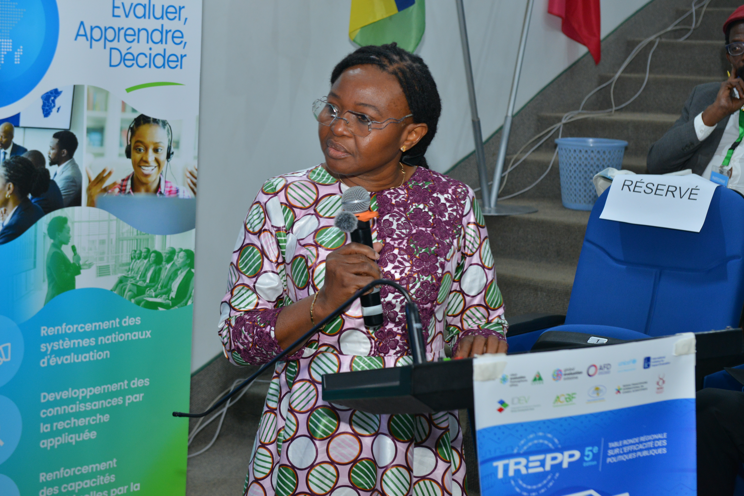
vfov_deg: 19.5
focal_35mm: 70
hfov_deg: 28.8
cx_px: 372
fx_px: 1447
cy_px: 248
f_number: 5.6
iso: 1250
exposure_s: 1/60
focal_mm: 70
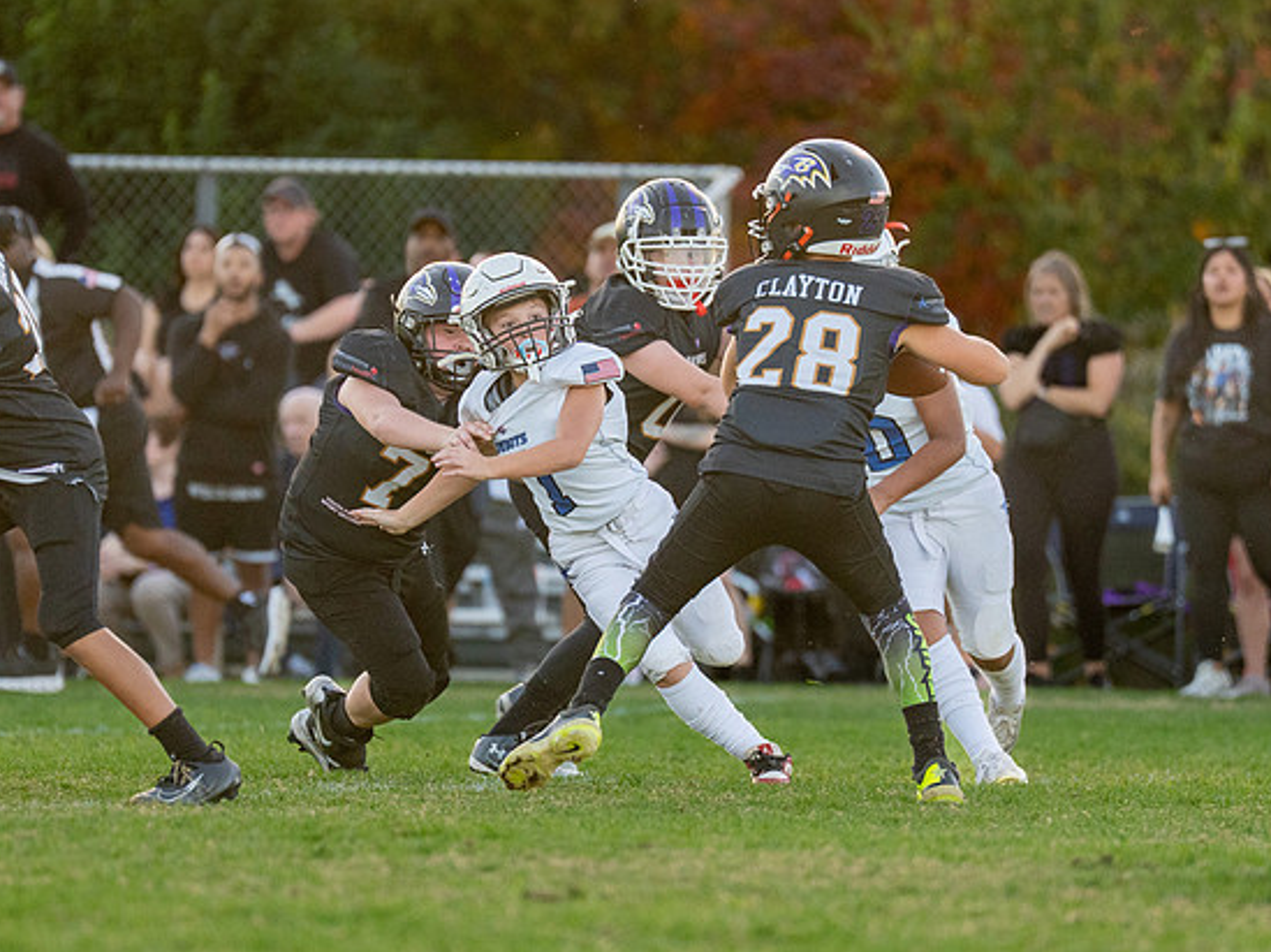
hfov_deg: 4.7
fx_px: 15374
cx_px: 631
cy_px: 529
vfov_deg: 3.5
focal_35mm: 419
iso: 800
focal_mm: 200
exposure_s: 1/1600
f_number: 2.8
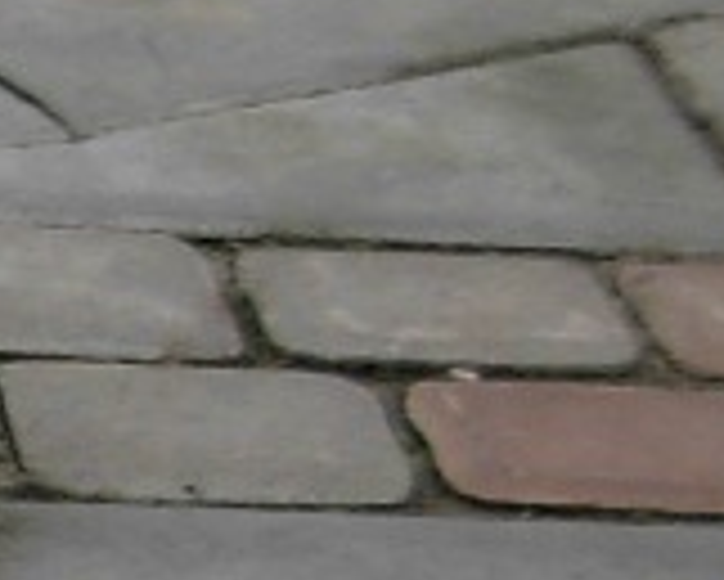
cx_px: -1088
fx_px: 5060
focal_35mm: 236
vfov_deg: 6.5
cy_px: 584
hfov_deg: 7.6
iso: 79
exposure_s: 1/767
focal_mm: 6.3
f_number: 2.9
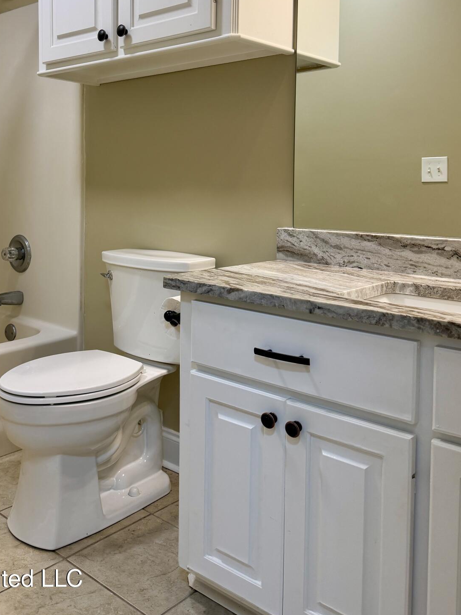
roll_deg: -0.3
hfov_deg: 42.3
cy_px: 194
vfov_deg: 54.0
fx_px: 586
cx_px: 149
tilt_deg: +0.4
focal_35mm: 33
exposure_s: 1/120
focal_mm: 6.76
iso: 160
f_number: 1.78
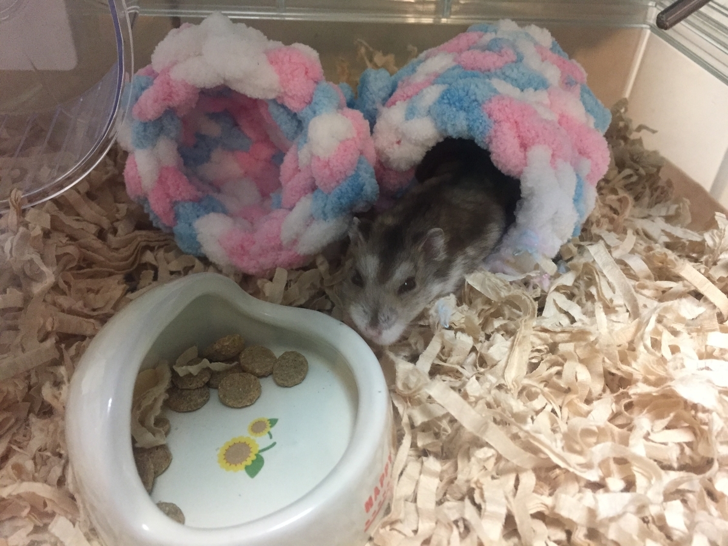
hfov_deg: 61.7
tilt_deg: -37.2
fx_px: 610
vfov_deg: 48.2
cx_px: 364
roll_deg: -2.2
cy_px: 273
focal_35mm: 29
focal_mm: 4.15
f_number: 2.2
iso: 250
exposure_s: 1/30
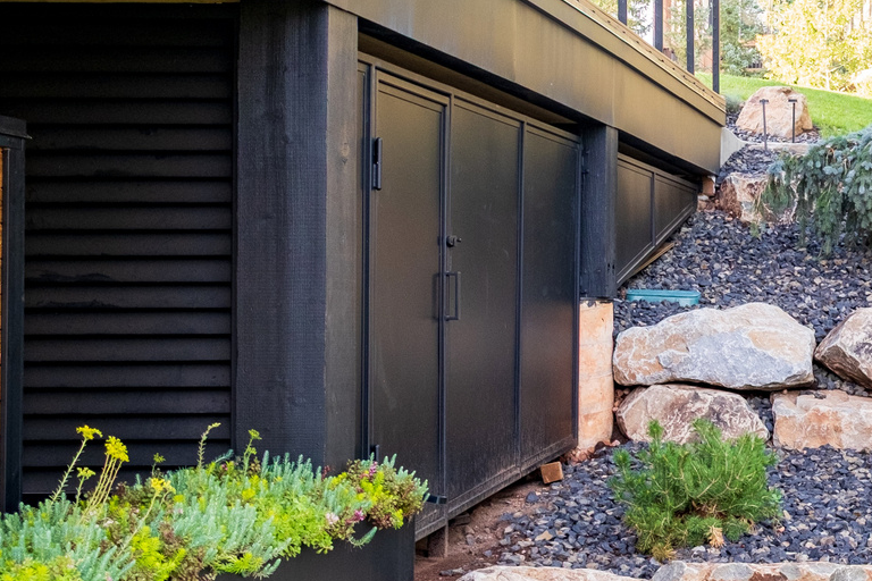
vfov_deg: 17.1
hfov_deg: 22.6
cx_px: 1137
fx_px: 1938
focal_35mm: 80
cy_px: 255
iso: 400
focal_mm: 20
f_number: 4.5
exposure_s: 1/100
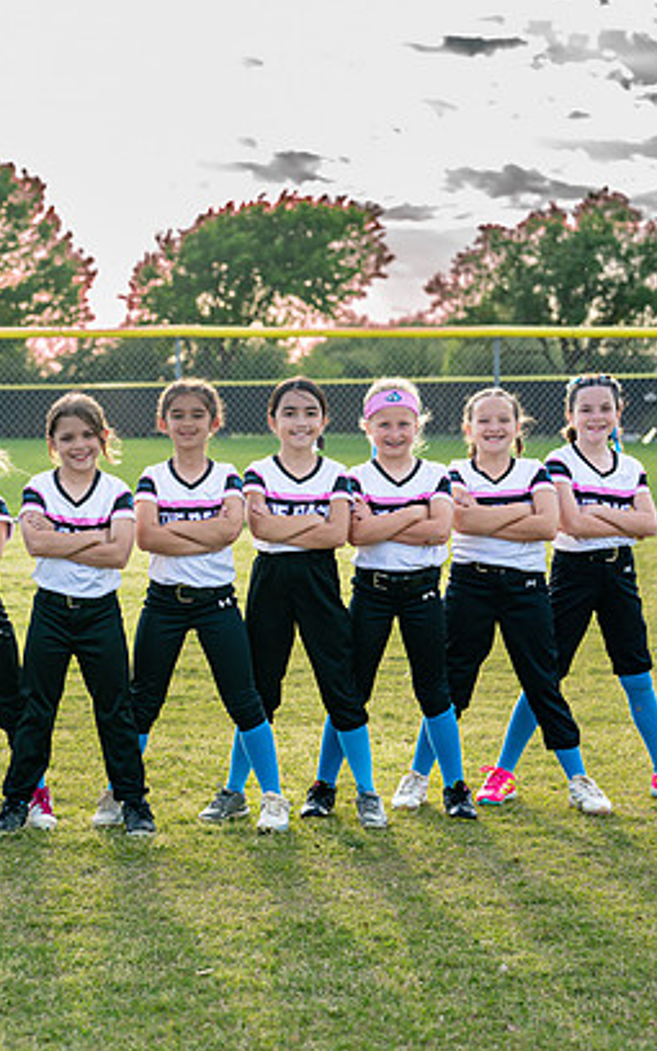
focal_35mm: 86
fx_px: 2464
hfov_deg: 15.0
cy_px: 564
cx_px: 63
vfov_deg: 24.1
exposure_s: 1/500
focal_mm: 50
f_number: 2.8
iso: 100
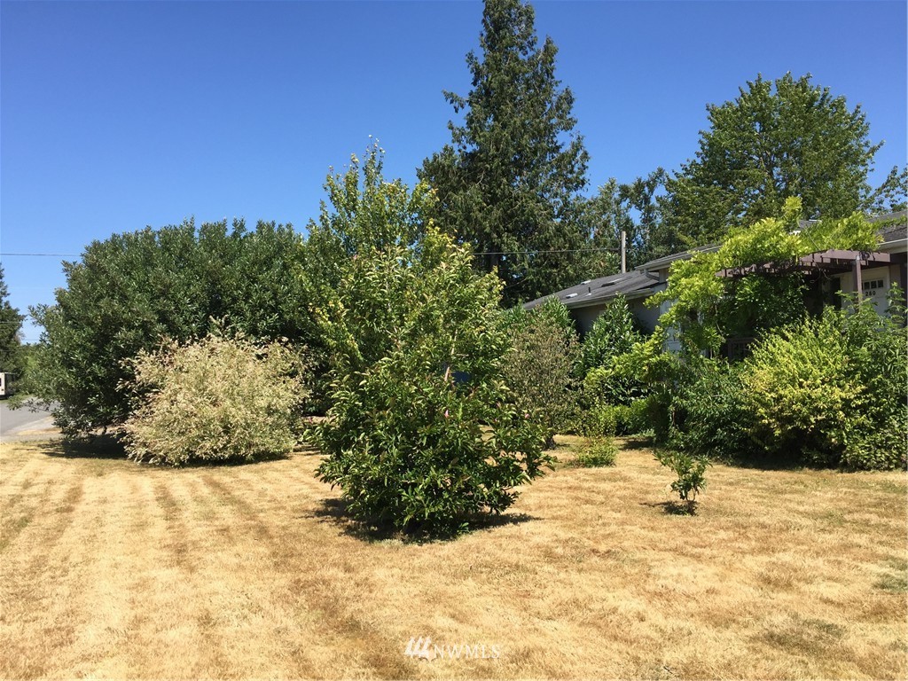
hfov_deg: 61.7
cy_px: 340
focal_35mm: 29
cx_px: 454
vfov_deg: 48.2
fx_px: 761
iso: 32
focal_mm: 4.15
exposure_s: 1/1199
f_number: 2.2
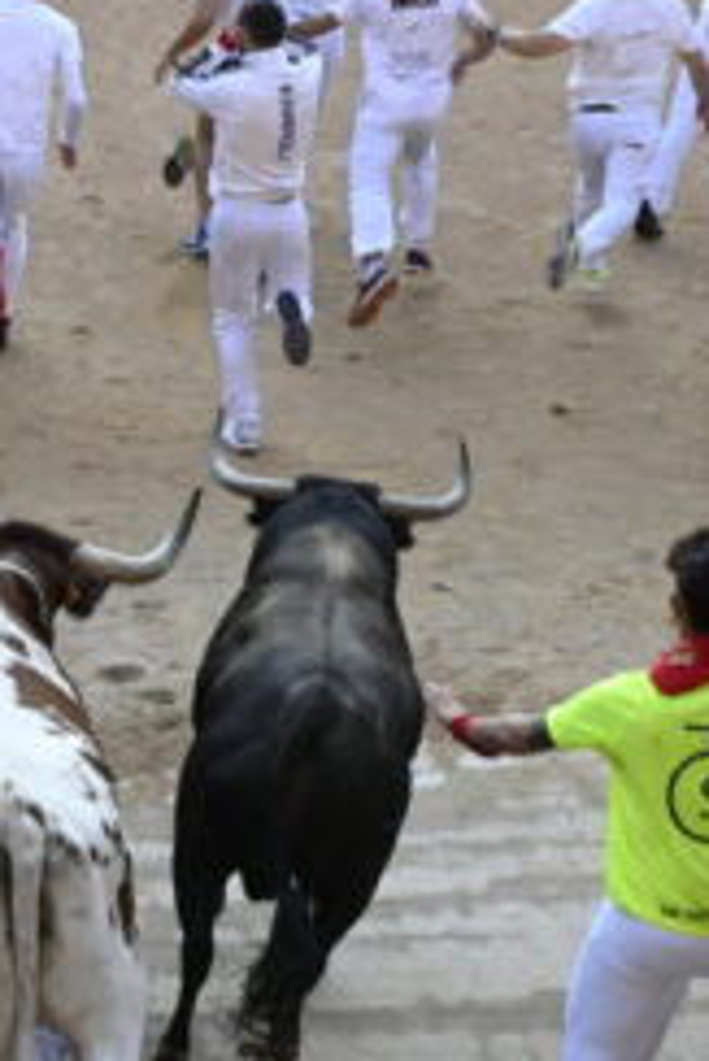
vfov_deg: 18.6
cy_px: 581
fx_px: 3245
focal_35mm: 110
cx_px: -174
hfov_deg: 12.2
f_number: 11
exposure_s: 1/500
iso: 3200
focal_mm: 35
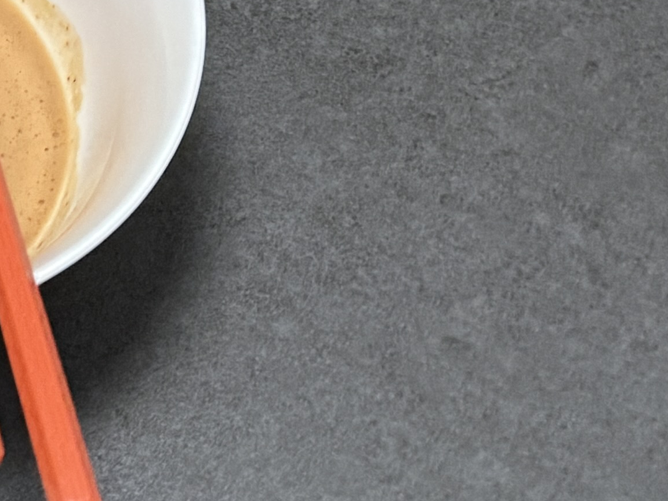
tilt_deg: -43.7
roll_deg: +21.2
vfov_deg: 11.7
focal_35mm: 119
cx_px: -970
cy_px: -352
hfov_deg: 12.6
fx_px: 2296
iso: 320
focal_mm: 6.76
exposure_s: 1/60
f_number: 1.78
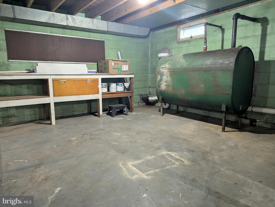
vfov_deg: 56.9
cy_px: 104
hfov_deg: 71.5
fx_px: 191
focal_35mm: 24
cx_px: 138
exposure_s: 1/24
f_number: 1.85
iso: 236
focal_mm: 6.81
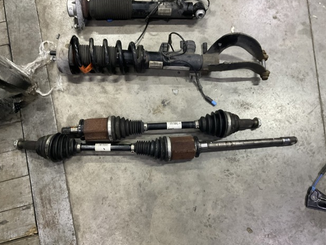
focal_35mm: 30
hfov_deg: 60.0
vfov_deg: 46.8
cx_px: 161
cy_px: 121
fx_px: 282
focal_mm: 3
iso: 250
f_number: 1.8
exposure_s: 1/25
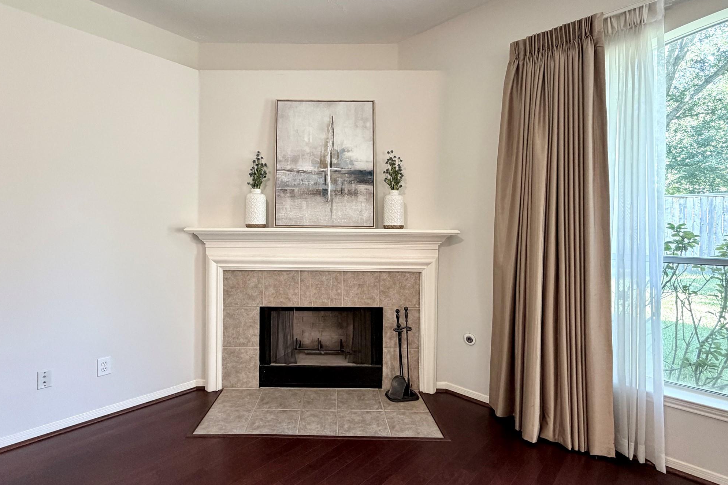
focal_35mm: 15
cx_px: 365
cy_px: 235
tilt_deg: -1.0
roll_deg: +0.7
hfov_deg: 100.4
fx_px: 303
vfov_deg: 77.3
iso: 200
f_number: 2.2
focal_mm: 2.22
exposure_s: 1/60
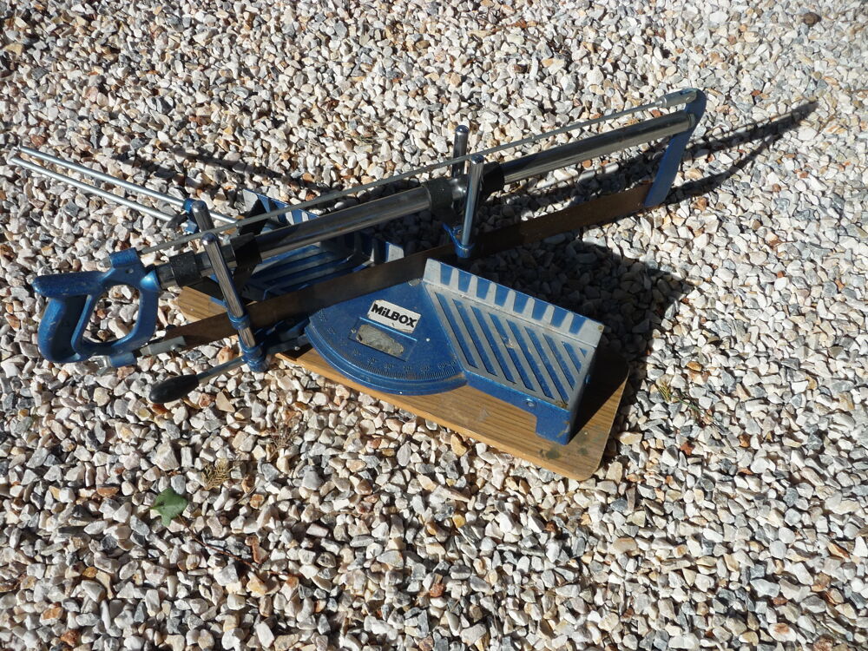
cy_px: 326
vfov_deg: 49.7
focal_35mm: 28
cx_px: 434
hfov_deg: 63.4
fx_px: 702
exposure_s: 1/320
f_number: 8
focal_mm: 4.7
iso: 100
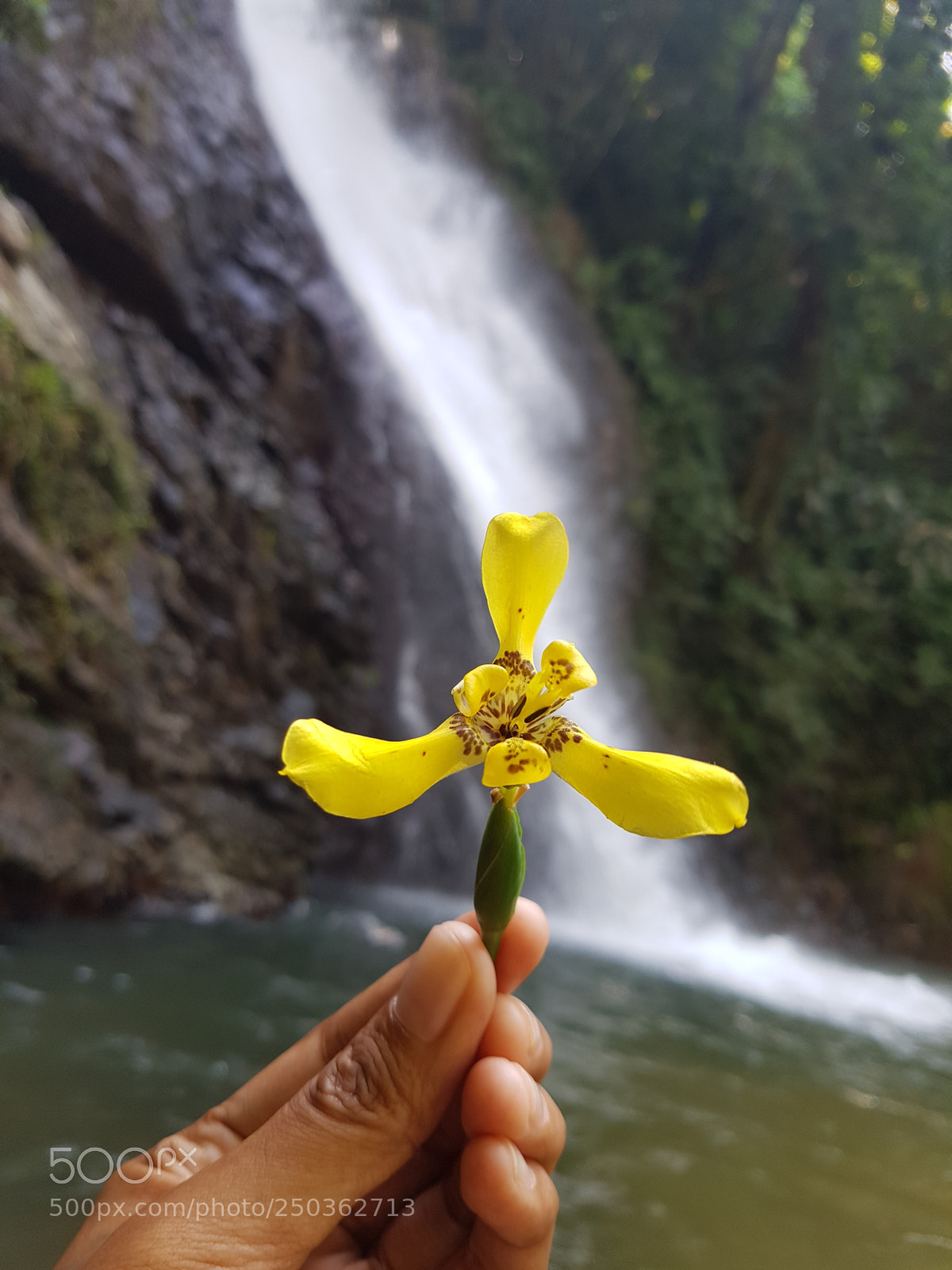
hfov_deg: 53.1
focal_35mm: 26
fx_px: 953
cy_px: 635
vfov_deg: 67.3
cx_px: 476
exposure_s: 1/100
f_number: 1.7
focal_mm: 4.2
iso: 64
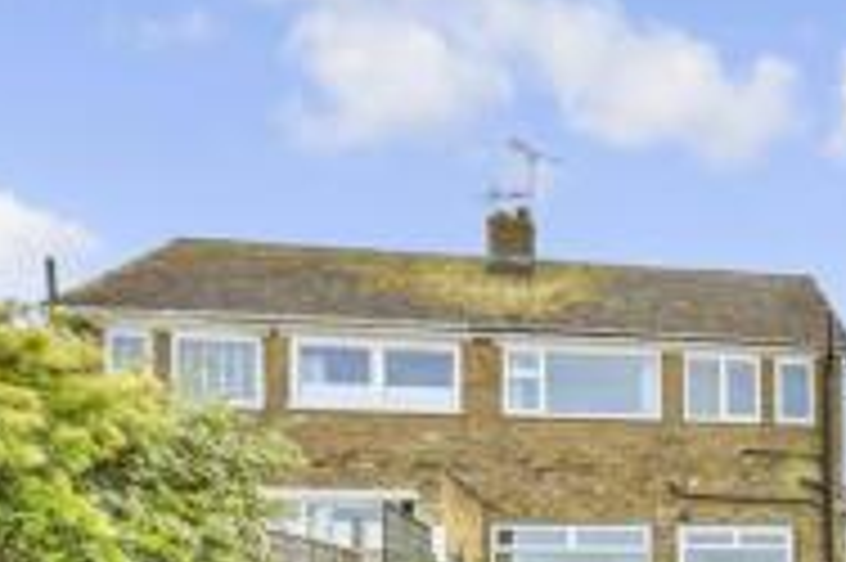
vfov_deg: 30.4
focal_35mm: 38
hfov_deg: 43.9
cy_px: 654
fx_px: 892
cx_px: 832
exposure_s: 1/500
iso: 500
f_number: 9
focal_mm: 10
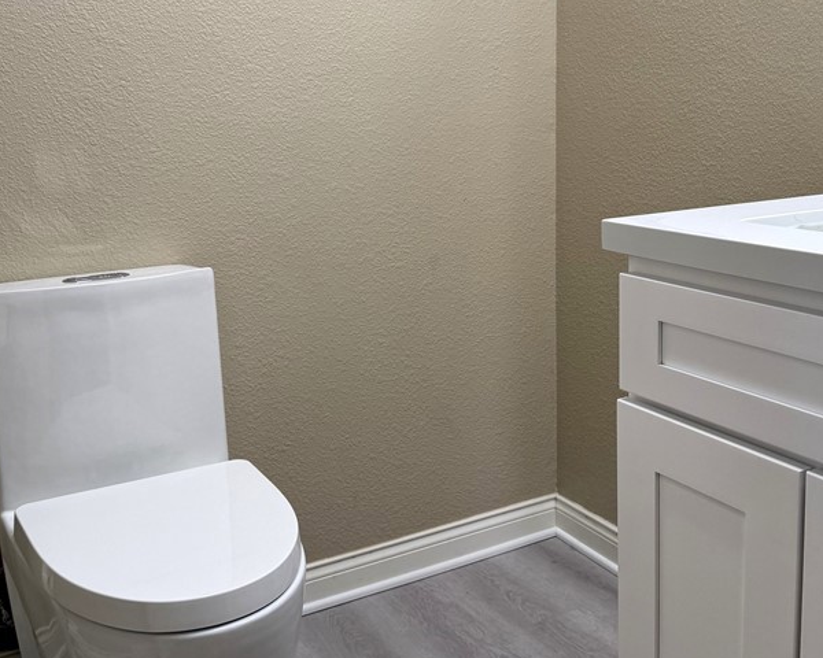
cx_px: 455
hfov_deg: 45.7
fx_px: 974
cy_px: 270
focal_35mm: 40
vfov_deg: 37.2
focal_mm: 6.8
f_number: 1.8
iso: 100
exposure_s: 1/120
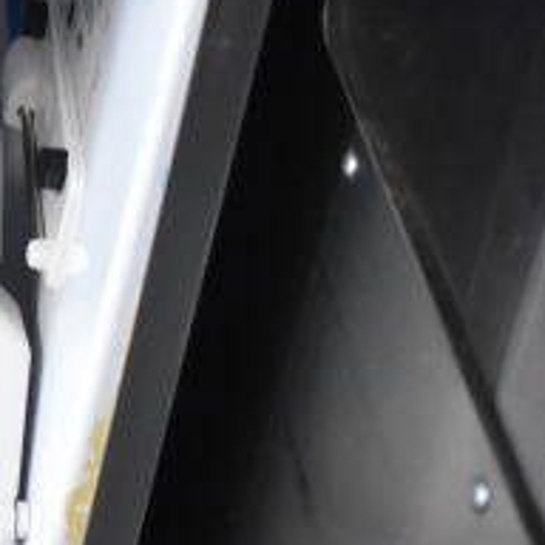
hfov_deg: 12.0
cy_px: 38
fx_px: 2458
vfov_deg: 12.5
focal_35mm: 138
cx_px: -318
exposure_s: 1/50
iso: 5600
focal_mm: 34
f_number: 4.5
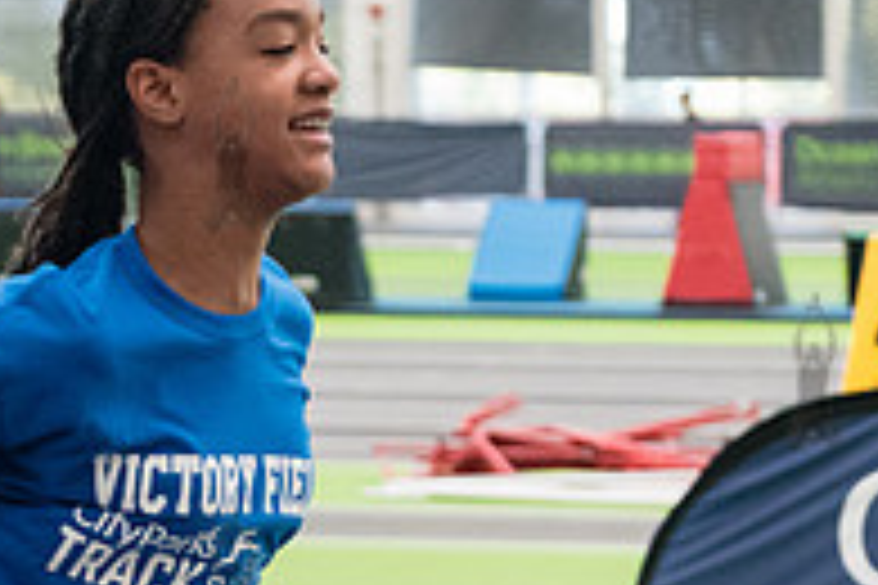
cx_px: 172
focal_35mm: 224
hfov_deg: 9.2
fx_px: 5463
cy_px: 584
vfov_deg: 6.1
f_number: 3.5
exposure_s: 1/1000
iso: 6400
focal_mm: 70
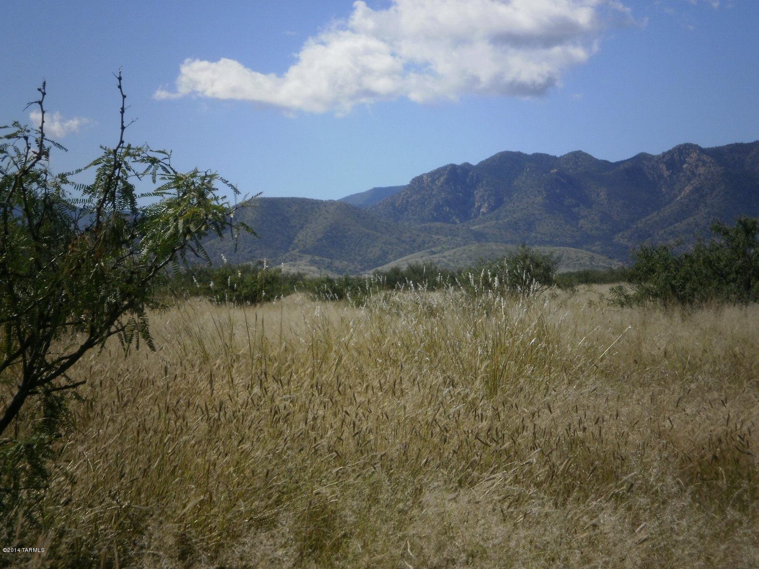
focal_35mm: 90
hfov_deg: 21.8
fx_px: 1973
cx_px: 380
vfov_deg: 16.4
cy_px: 284
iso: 100
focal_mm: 15.91
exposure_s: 1/1000
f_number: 5.5
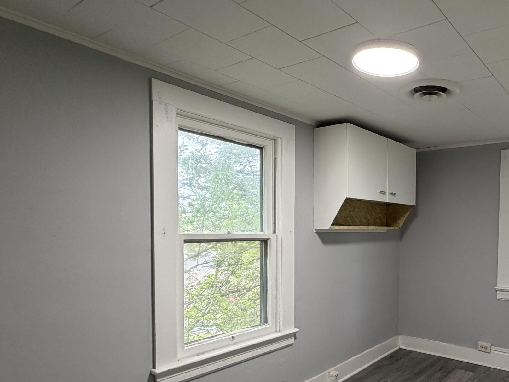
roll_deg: +0.0
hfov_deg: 62.9
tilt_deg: -3.0
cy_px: 246
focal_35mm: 26
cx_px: 389
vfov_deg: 52.3
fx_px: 382
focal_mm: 2.22
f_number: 2.2
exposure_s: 1/60
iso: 200
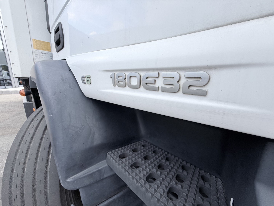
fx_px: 111
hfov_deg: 102.1
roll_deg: +1.0
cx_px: 137
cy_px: 103
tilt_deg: -11.0
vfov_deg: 85.7
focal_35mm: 14
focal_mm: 2.22
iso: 50
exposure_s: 1/405
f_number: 2.2
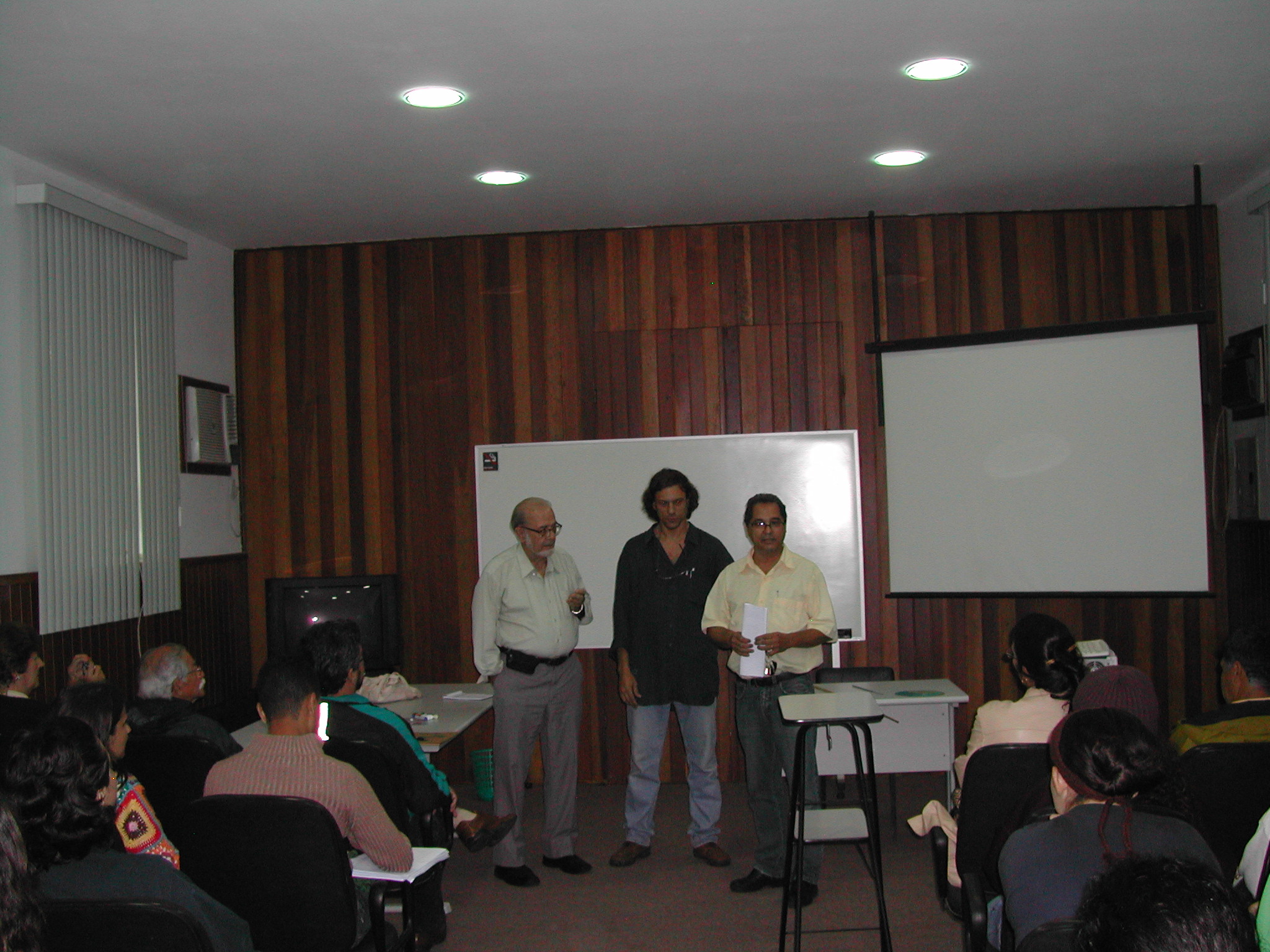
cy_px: 476
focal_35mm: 38
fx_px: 1394
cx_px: 635
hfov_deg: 49.0
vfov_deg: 37.7
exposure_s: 1/60
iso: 177
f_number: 2.8
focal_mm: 8
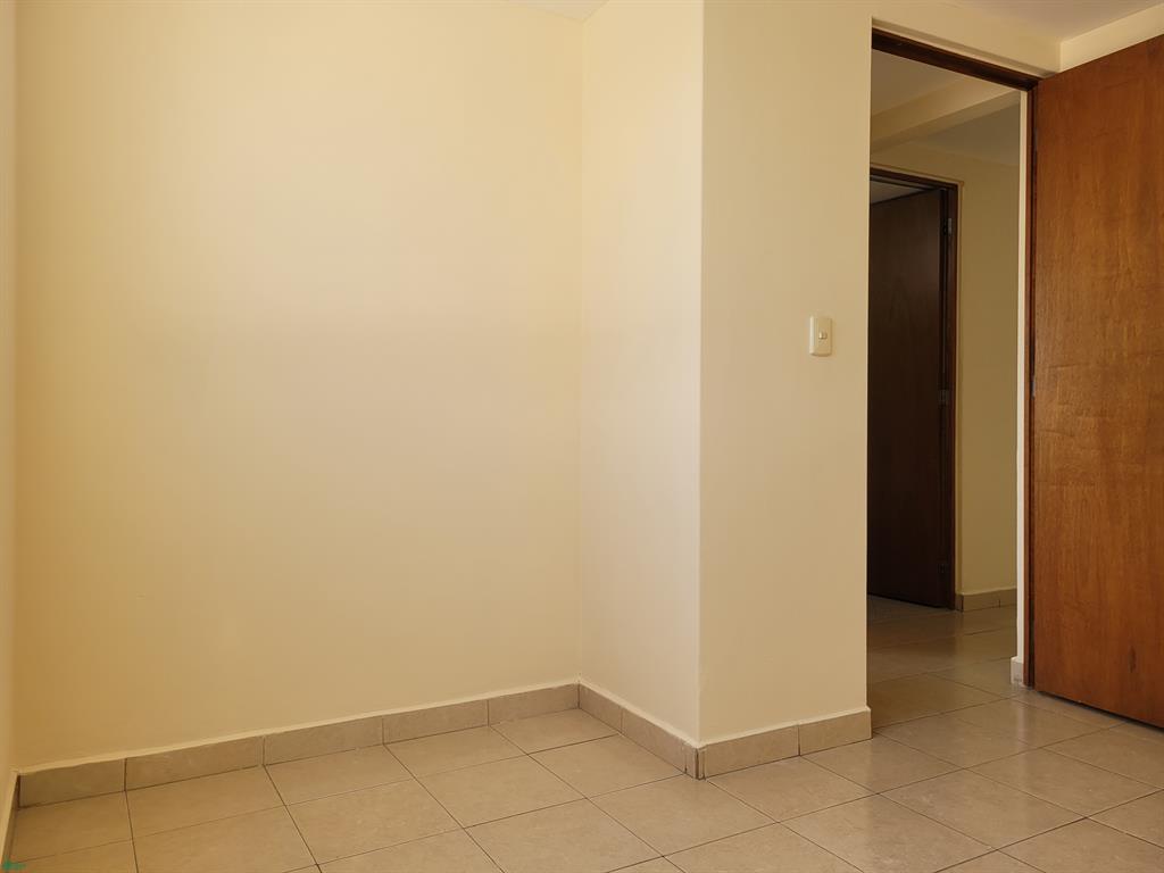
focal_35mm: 26
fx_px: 874
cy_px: 436
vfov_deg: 53.1
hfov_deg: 67.3
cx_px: 582
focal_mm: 5.4
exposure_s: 1/211
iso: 40
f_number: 1.8
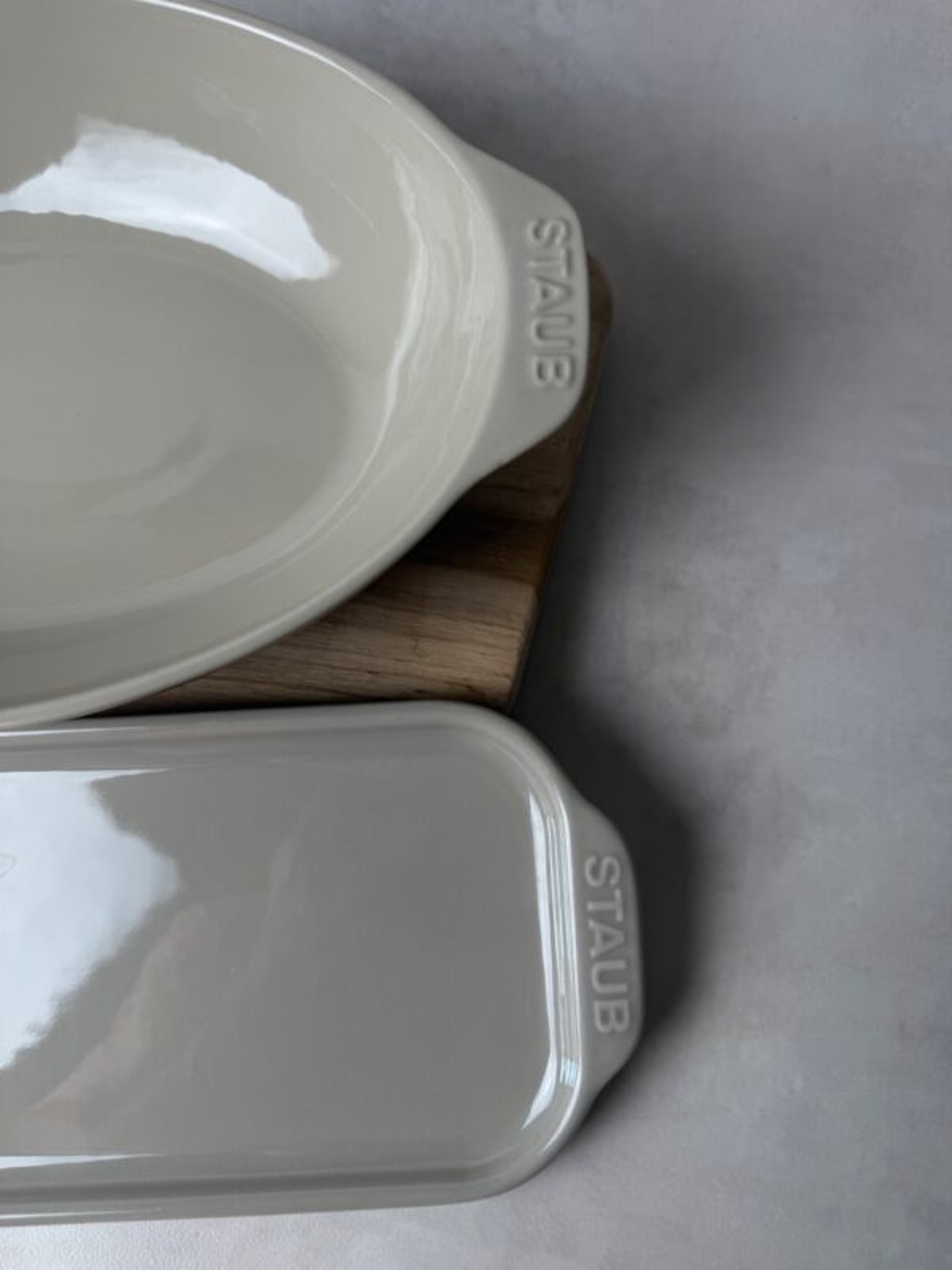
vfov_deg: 71.6
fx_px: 880
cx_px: 476
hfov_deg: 56.8
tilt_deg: -73.8
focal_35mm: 24
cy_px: 635
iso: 64
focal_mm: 6.76
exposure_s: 1/121
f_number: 1.78
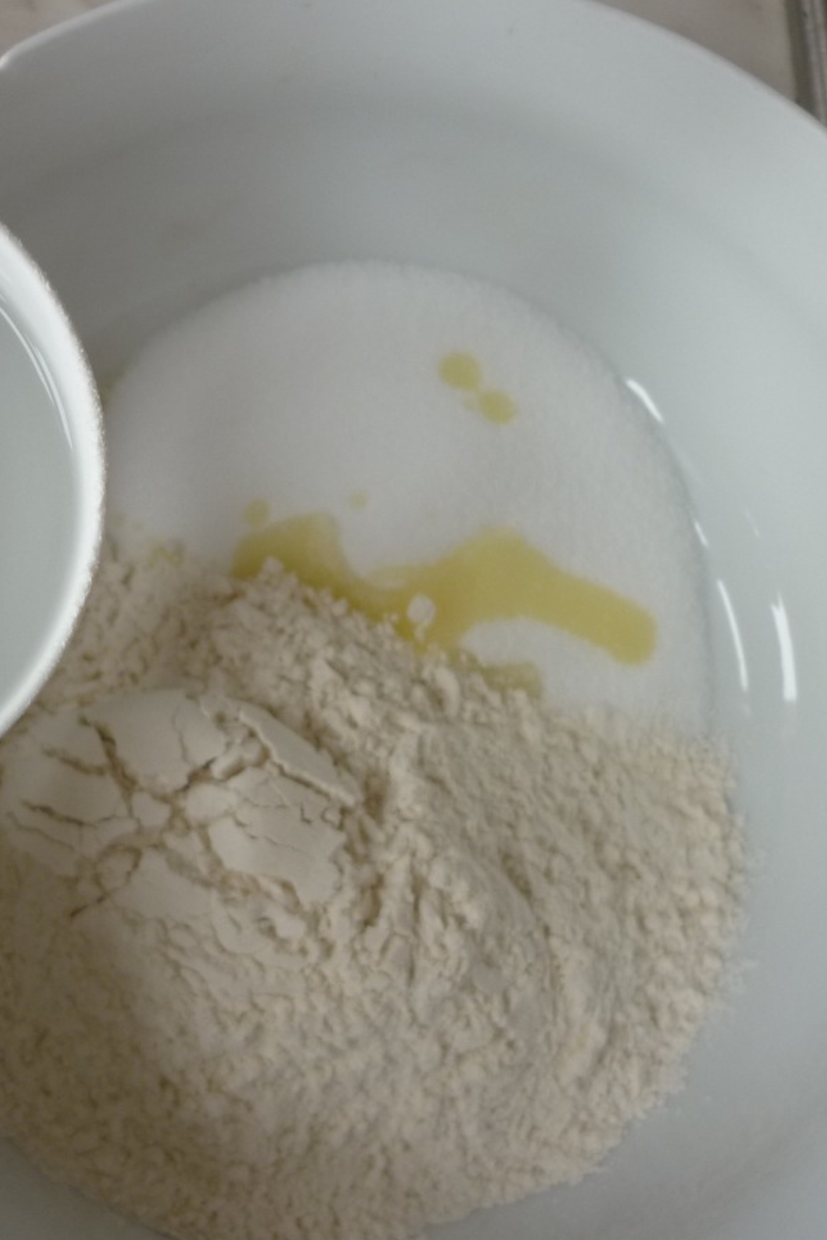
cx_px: 252
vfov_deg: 42.7
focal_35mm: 46
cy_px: 621
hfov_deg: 29.0
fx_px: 1584
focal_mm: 5.5
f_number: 2.8
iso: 100
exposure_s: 1/50
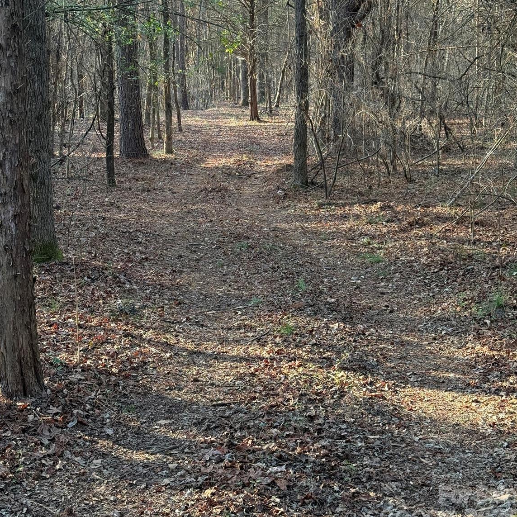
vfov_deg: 29.9
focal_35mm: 57
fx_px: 963
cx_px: 259
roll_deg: +0.0
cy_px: 188
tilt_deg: -7.2
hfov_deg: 30.0
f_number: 1.78
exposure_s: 1/233
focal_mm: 6.76
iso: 125
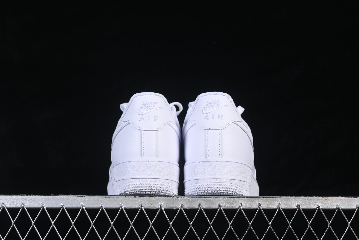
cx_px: 180
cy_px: 120
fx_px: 748
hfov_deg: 27.0
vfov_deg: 18.2
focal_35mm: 75
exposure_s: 1/80
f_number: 8
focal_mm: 50
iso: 160
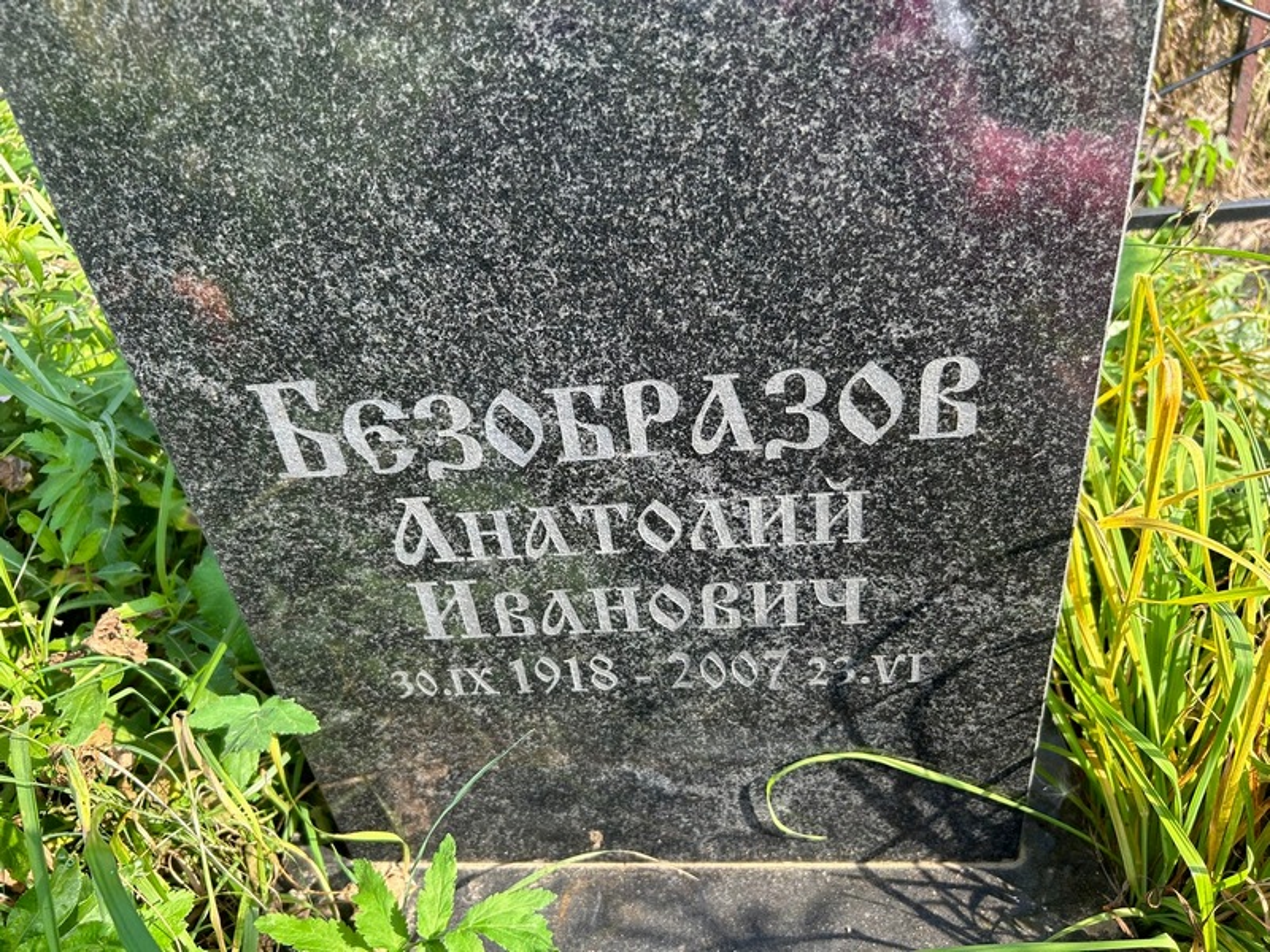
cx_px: 635
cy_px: 476
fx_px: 954
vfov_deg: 53.1
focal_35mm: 26
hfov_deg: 67.3
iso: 50
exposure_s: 1/552
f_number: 1.5
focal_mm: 5.7
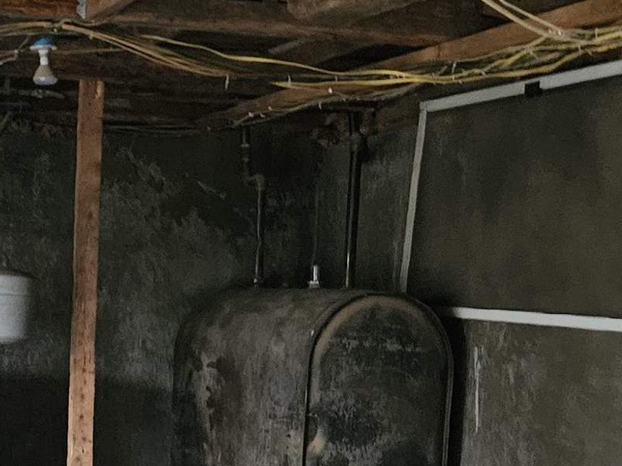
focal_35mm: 89
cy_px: 400
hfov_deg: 21.5
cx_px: 46
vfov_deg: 16.4
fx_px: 1599
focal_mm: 5.4
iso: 1250
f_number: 1.8
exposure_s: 1/17.2
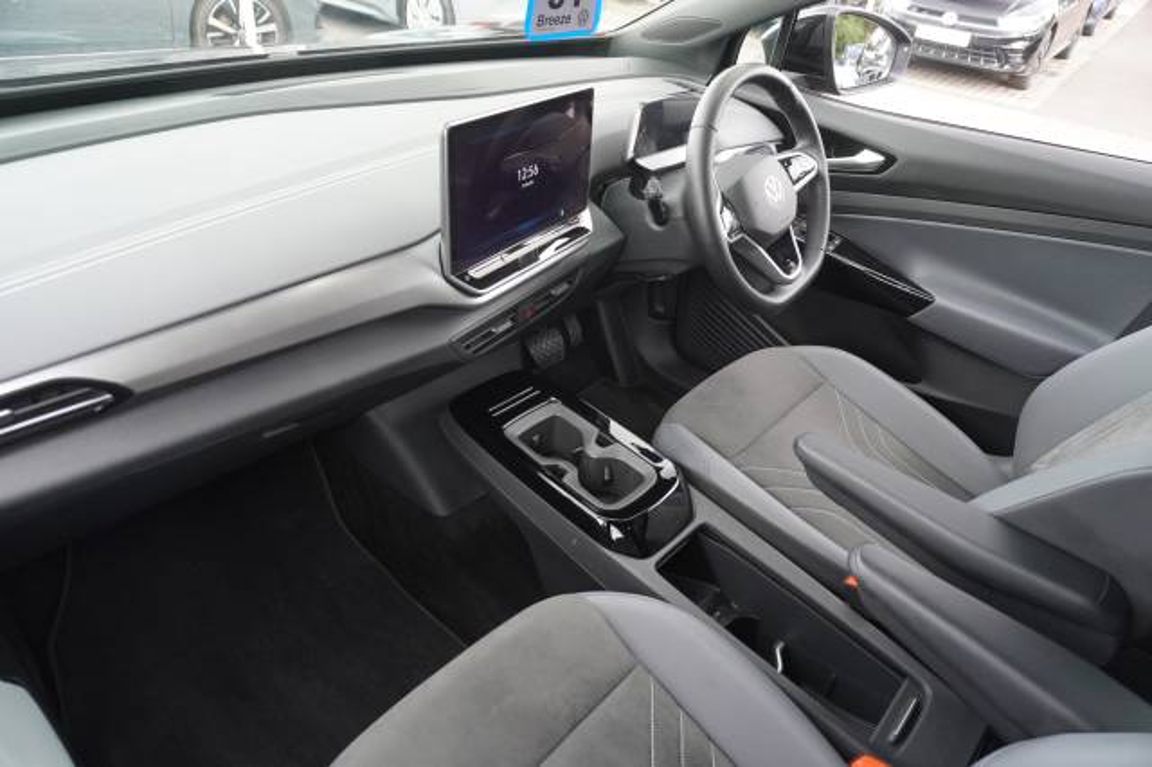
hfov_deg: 73.8
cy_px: 384
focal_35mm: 24
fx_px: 768
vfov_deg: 53.1
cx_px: 576
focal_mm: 16
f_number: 4
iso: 1250
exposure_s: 1/200
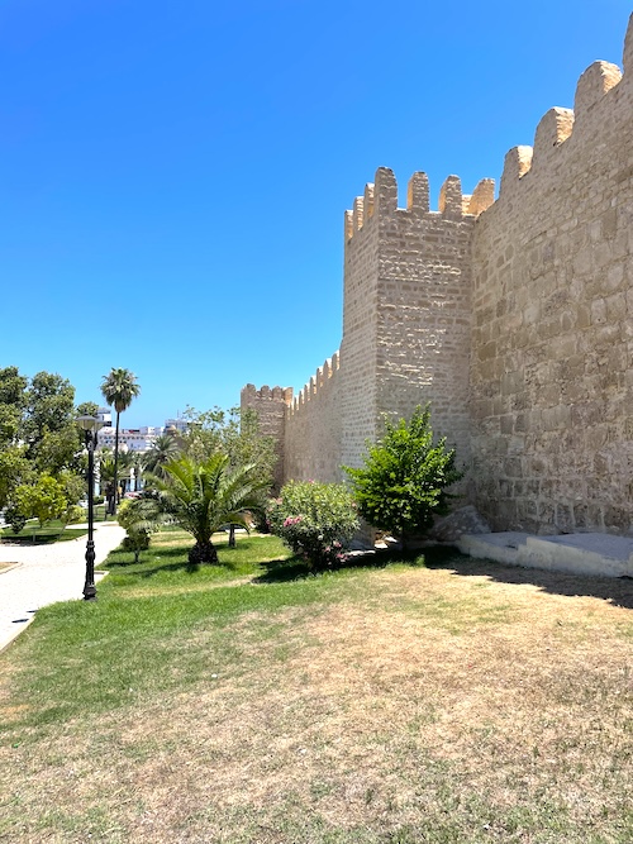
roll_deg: -1.1
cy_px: 422
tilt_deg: +3.3
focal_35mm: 26
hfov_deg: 53.0
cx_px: 316
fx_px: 634
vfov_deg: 67.3
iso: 32
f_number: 1.6
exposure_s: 1/3205
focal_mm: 4.2
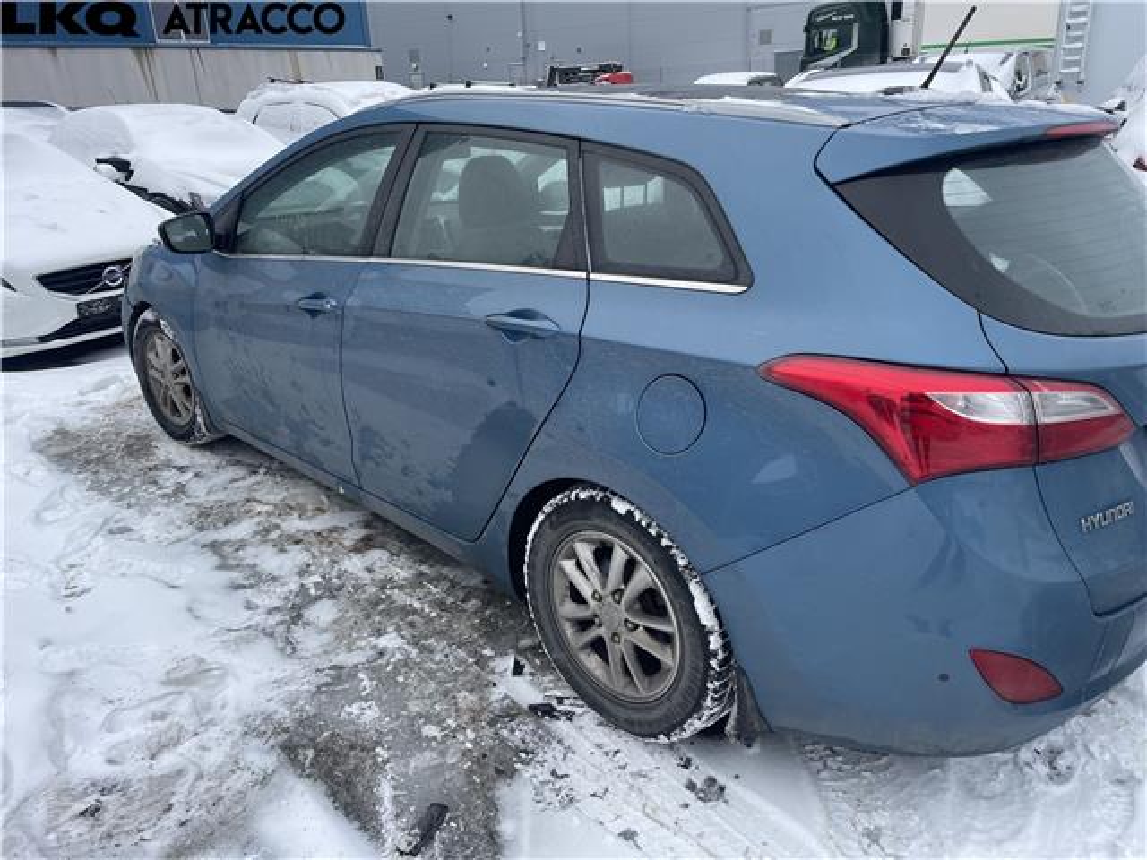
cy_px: 430
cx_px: 574
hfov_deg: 67.3
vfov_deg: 53.1
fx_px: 862
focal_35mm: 26
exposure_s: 1/353
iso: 32
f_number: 1.6
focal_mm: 4.2
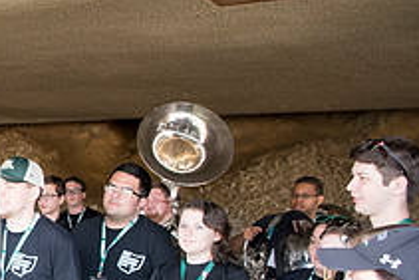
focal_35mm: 66
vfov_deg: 20.3
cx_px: -149
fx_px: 769
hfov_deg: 25.5
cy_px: 237
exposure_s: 1/40
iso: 640
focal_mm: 24
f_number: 5
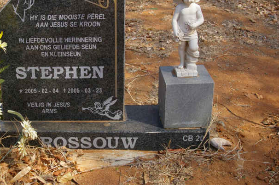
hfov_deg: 32.9
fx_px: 465
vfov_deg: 22.5
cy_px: 61
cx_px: 79
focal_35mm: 60
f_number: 8
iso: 200
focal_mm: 26
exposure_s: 1/250
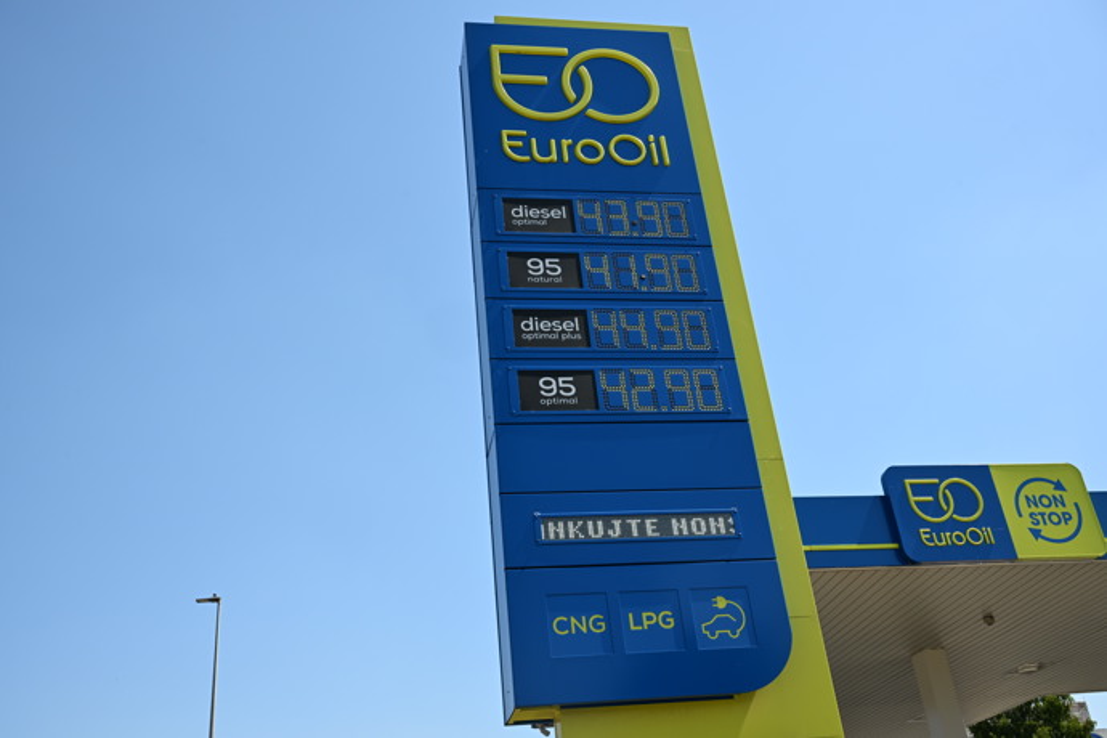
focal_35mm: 34
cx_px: 554
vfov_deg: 38.4
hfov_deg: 55.1
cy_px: 369
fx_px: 1061
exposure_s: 1/125
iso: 100
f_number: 10
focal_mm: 34.5
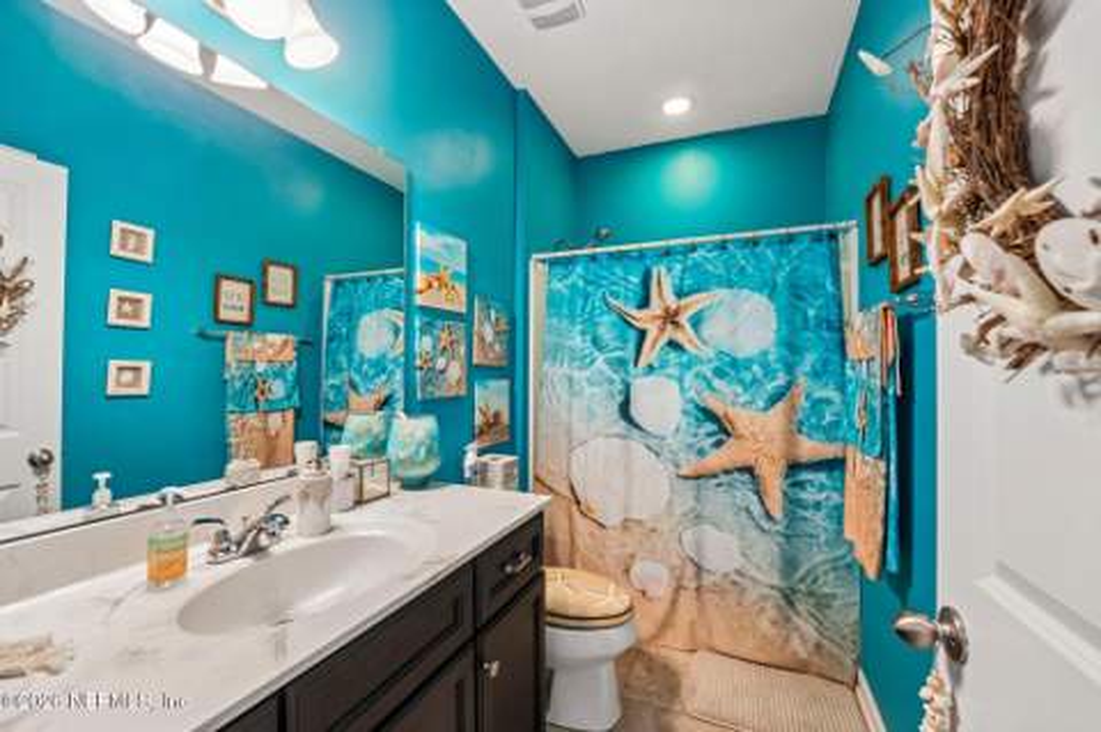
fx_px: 428
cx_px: 550
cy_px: 366
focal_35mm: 14
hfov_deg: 104.3
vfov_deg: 81.1
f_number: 8
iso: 100
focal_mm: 14
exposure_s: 1/2.5
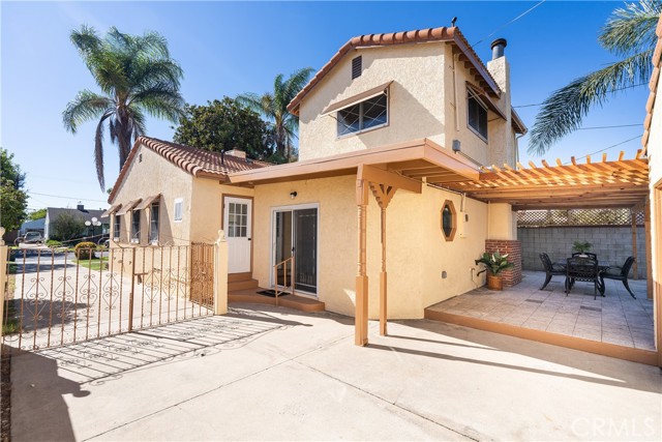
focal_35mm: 16
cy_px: 221
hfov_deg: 96.7
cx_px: 331
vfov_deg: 73.8
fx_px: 294
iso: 100
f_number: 10
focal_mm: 16
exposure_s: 1/125
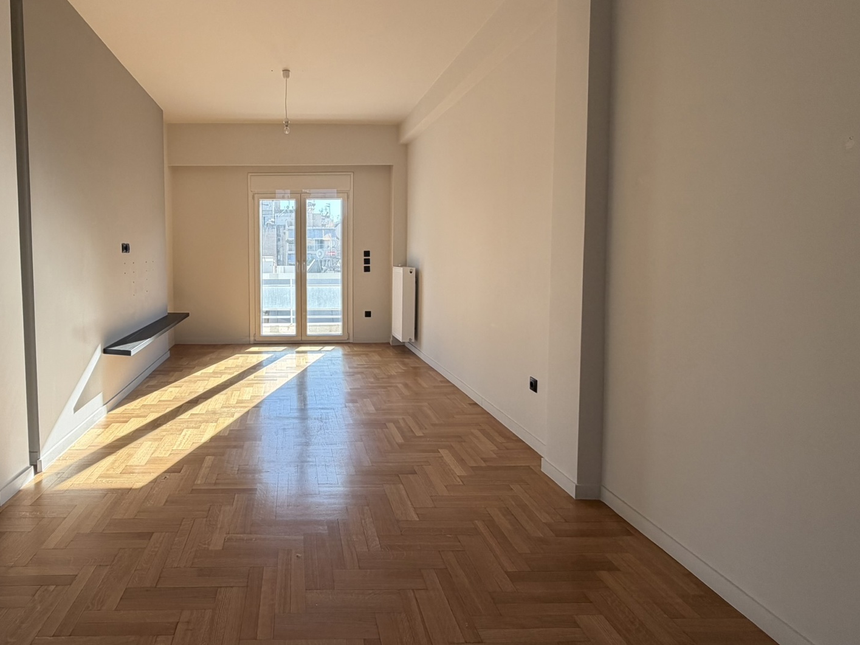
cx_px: 298
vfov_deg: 68.3
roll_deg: +0.8
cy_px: 277
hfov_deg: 82.2
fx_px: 472
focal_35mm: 19
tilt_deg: -3.6
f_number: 2.2
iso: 50
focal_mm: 2.22
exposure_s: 1/121
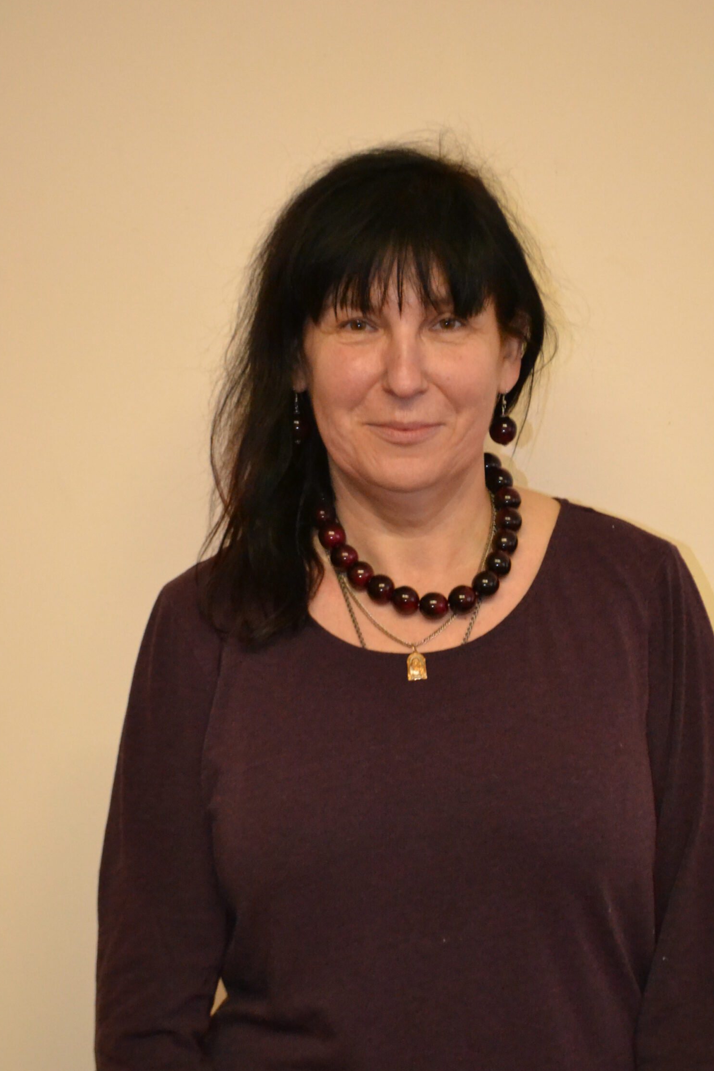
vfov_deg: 26.6
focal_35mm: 76
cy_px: 598
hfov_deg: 17.9
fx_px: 2261
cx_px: 399
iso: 3200
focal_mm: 44
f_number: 5.3
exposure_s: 1/60
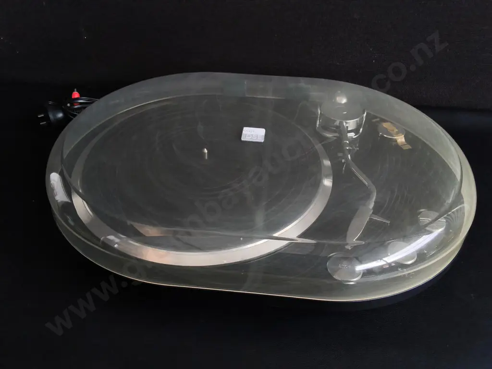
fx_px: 384
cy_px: 184
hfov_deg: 65.3
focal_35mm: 27
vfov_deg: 51.4
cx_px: 246
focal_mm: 2.87
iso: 125
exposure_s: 1/100
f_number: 2
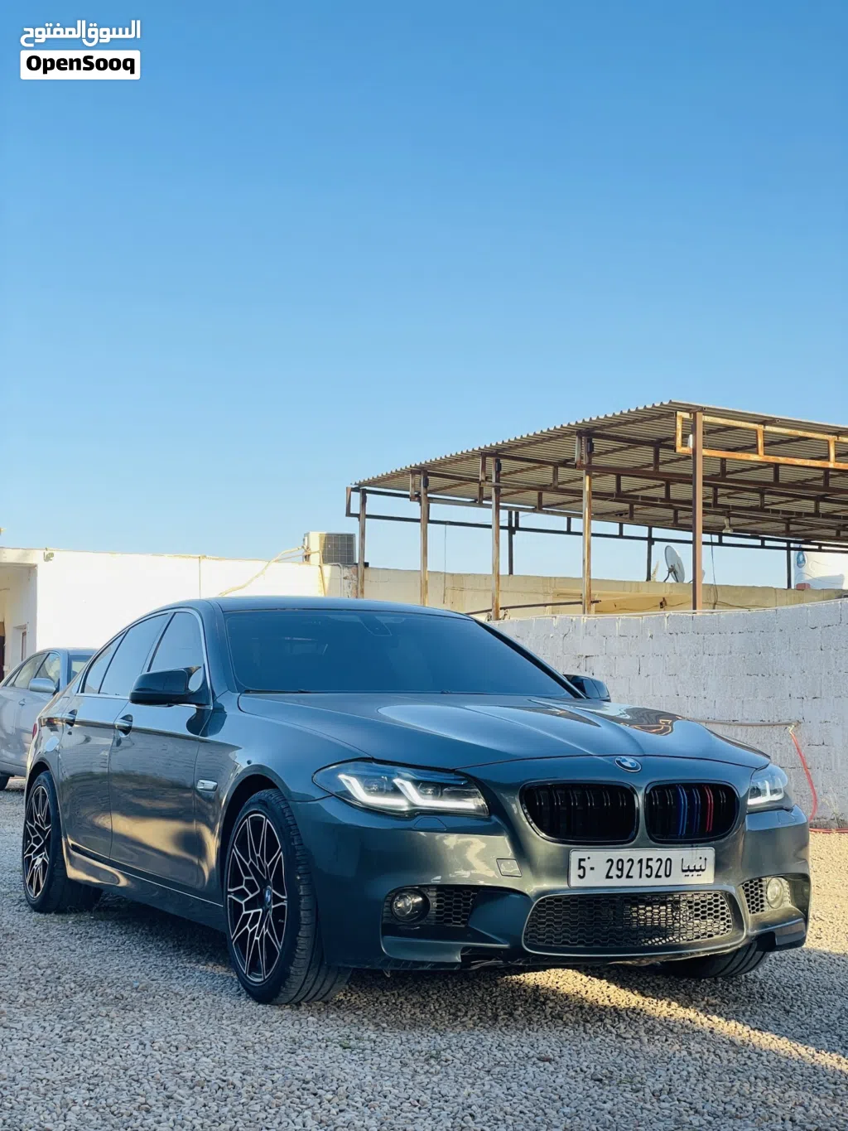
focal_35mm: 52
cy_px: 566
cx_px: 424
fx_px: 1698
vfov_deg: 36.8
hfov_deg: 28.0
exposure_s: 1/179
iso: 25
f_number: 2
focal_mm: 6
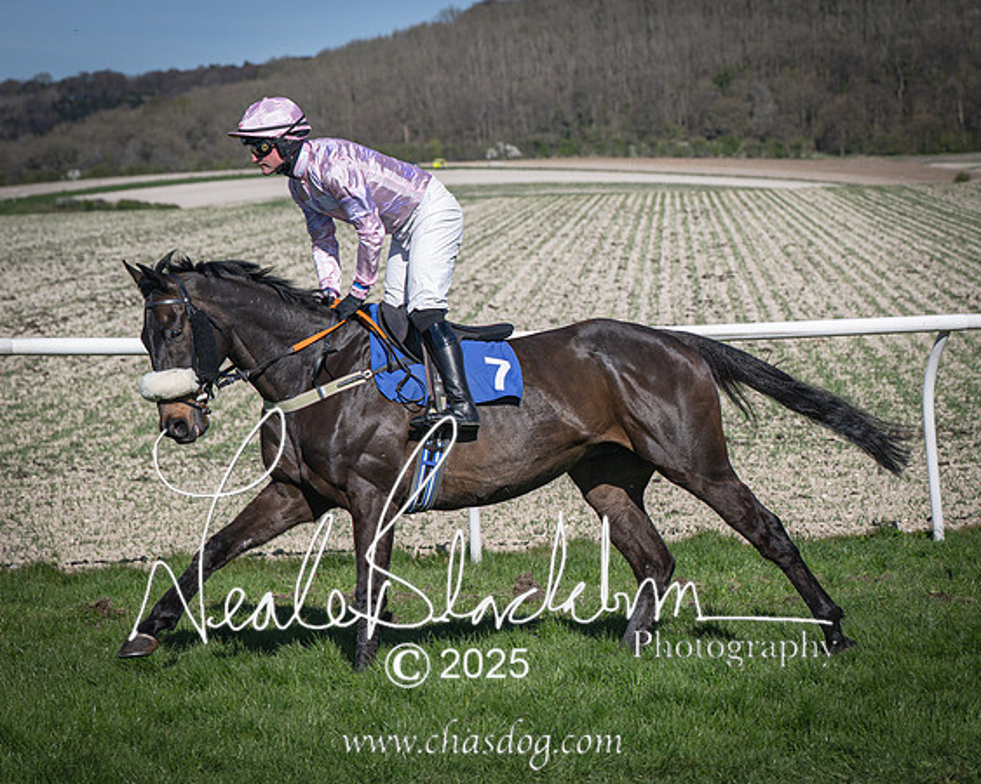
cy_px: 390
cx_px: 502
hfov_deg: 14.6
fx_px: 3817
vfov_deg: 11.7
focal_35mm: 132
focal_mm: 70
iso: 200
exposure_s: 1/3200
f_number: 4
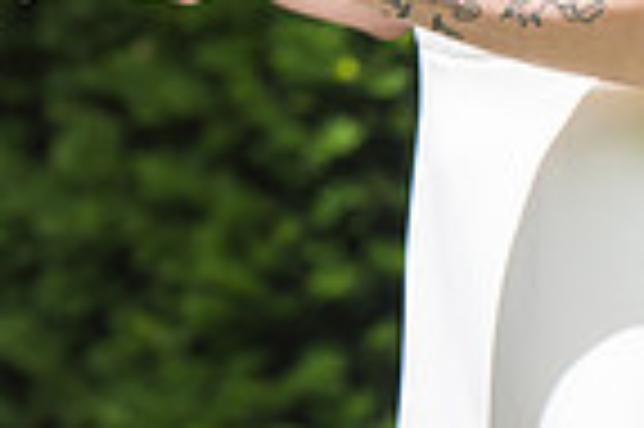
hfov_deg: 2.7
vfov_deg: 1.8
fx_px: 13419
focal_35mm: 751
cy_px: -29
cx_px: -171
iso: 100
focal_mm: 185
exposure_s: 1/400
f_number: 4
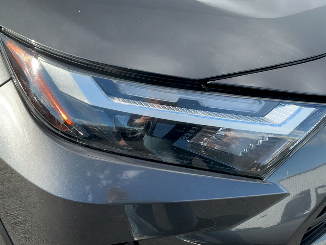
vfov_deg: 46.8
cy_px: 122
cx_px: 163
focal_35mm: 30
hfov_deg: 60.0
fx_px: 283
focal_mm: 3
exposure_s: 1/666
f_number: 1.8
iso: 32
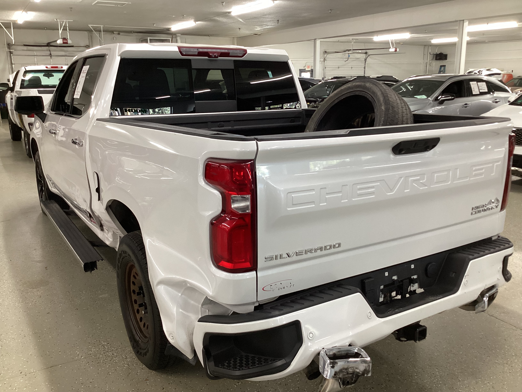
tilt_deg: -15.8
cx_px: 261
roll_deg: -0.1
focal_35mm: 31
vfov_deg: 45.4
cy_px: 196
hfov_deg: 58.4
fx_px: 467
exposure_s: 1/50
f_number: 2.4
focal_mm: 3.3
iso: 200
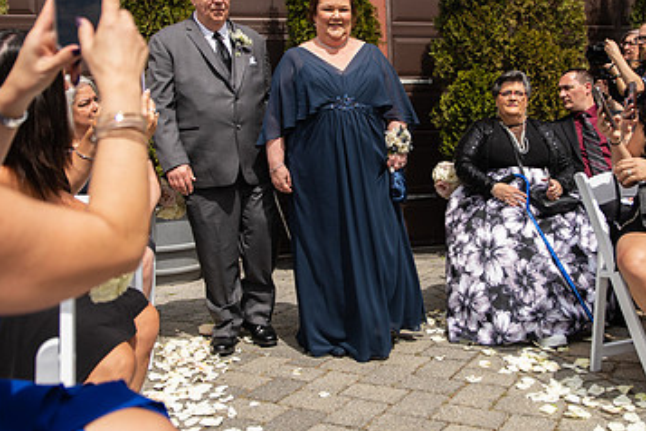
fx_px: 700
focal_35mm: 39
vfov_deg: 33.9
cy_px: 142
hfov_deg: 49.3
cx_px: 376
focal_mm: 24
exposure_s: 1/2000
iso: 125
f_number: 2.8
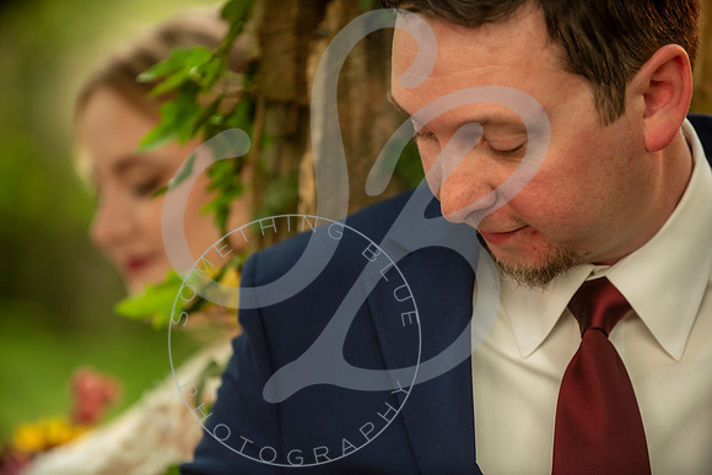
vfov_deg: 6.9
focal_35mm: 200
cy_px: 238
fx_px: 3956
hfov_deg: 10.3
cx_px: 356
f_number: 2.8
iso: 640
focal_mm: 200
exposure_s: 1/250
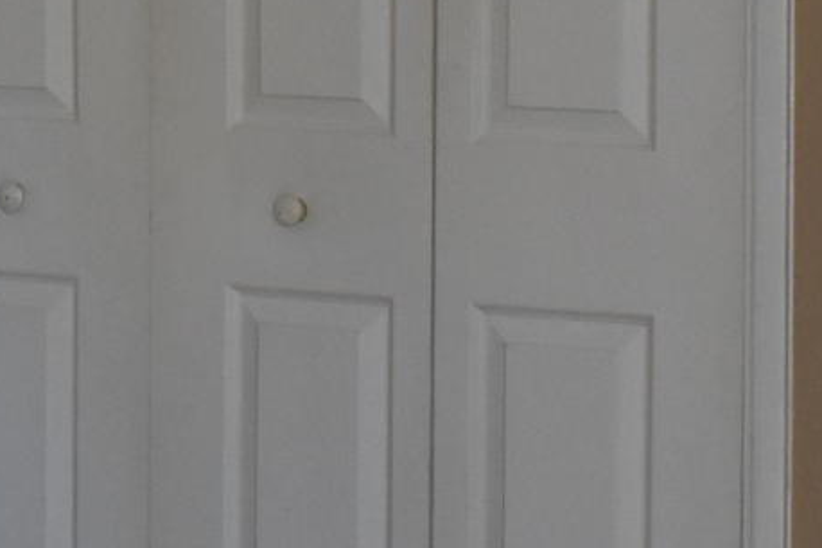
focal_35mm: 177
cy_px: -110
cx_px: 257
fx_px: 4040
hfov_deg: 11.6
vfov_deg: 7.7
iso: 800
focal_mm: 18
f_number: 3.5
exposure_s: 1/200
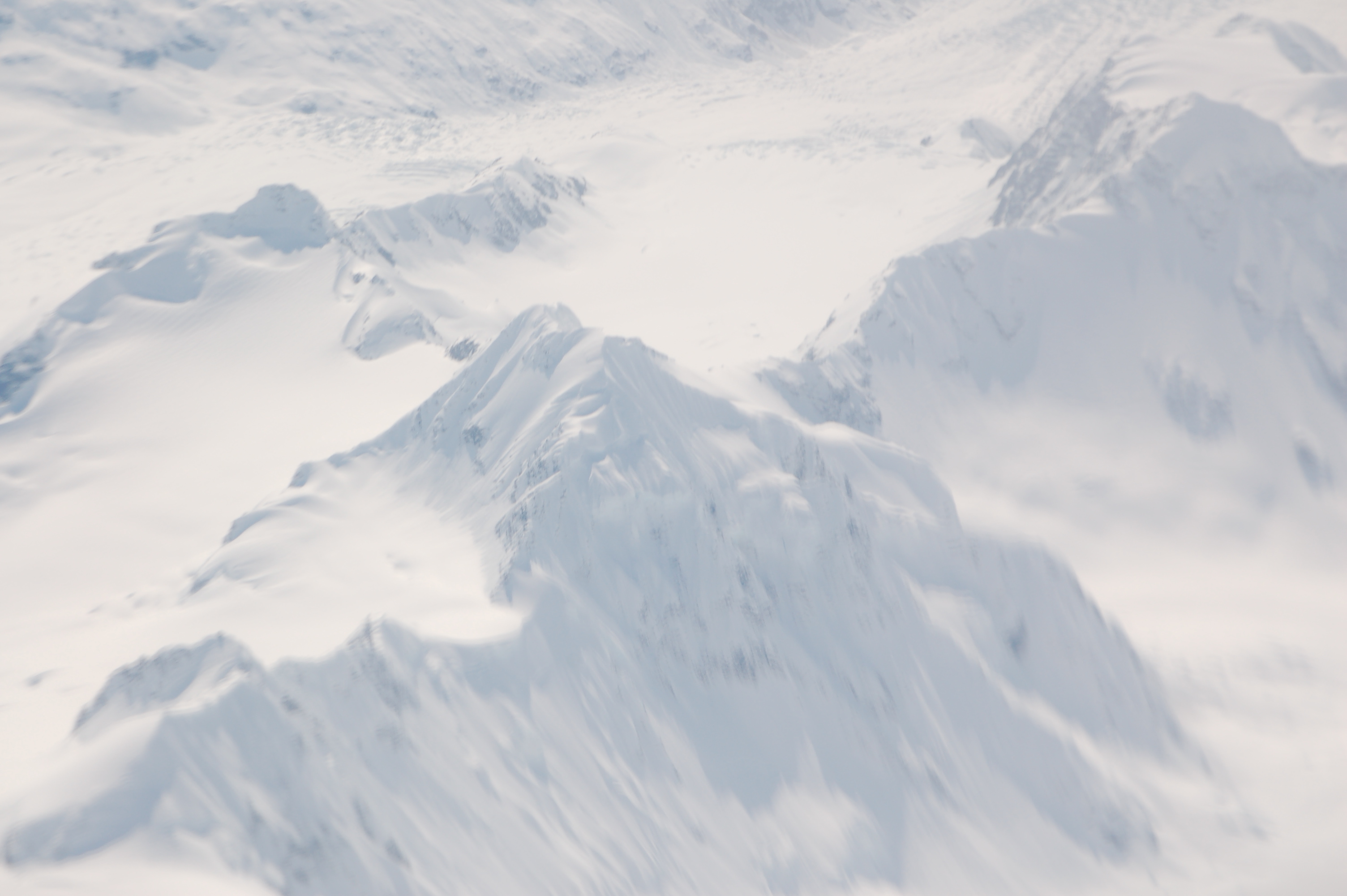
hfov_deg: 10.6
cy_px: 448
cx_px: 674
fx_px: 7290
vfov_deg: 7.0
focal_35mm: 195
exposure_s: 1/500
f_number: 11
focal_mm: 130
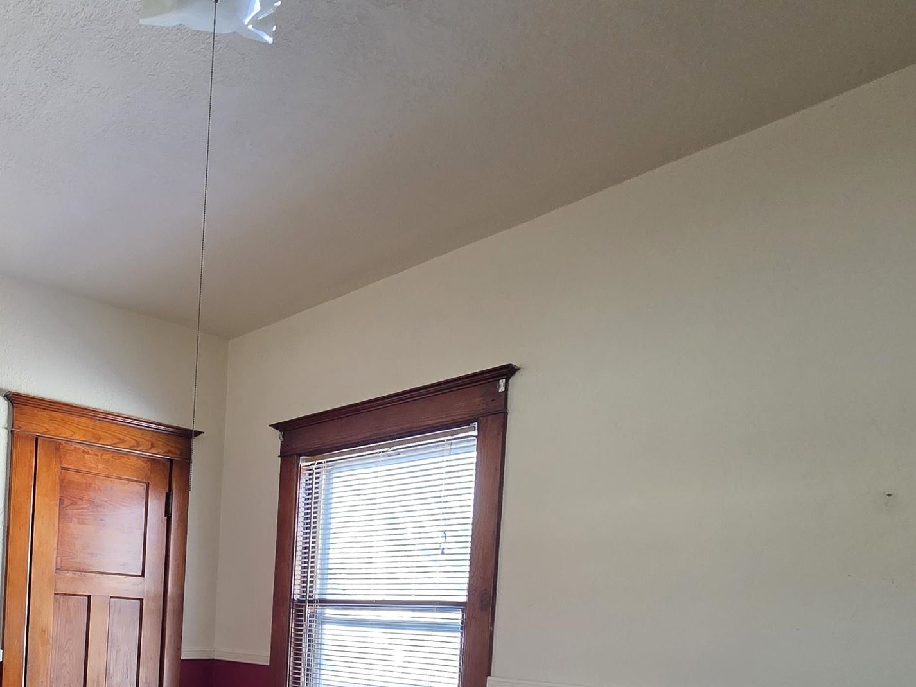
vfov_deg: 44.4
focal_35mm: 28
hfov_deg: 58.5
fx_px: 741
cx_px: 180
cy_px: 643
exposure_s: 1/120
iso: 250
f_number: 1.9
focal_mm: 2.2
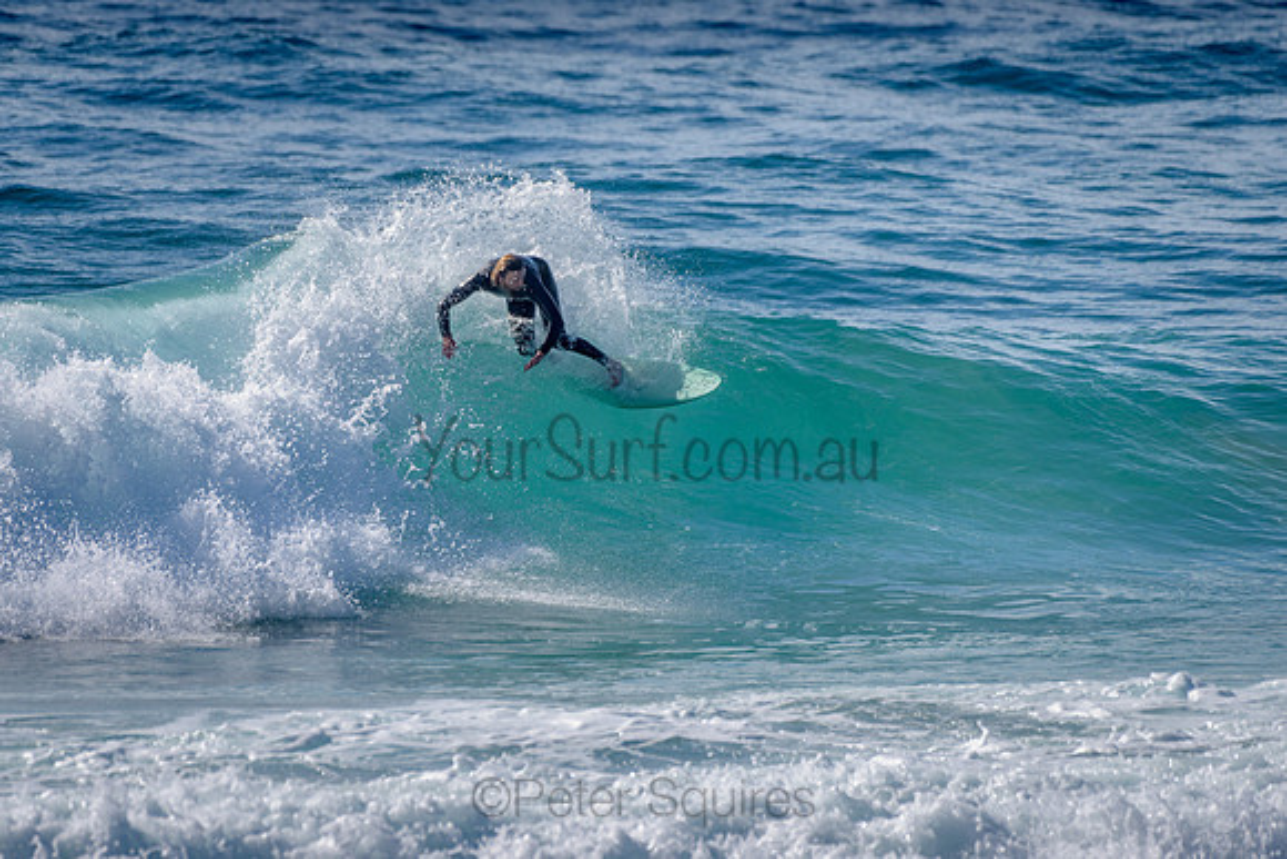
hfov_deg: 3.4
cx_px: 498
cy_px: 356
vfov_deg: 2.2
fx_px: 21925
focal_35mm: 613
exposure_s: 1/2000
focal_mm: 500
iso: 110
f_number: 5.6
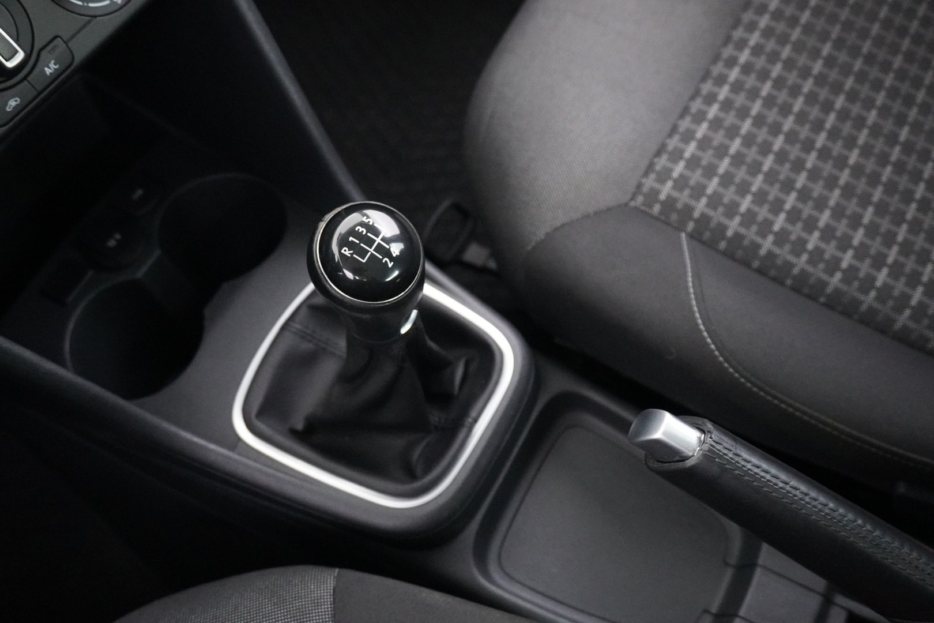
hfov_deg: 57.2
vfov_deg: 40.0
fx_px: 856
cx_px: 467
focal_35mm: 33
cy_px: 312
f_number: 4
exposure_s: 1/13
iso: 6400
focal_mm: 22
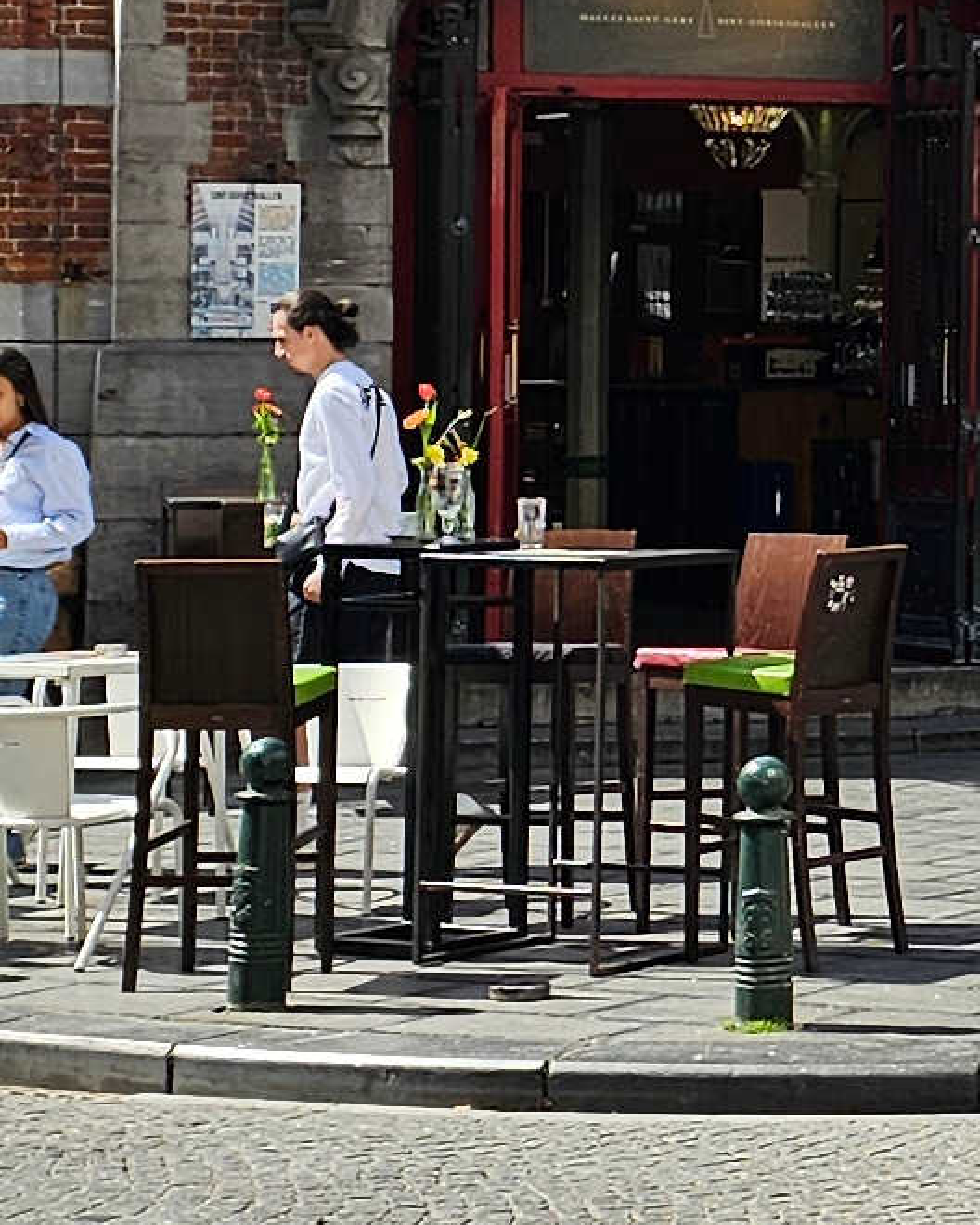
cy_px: 191
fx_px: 4931
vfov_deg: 14.1
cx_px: 1604
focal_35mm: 136
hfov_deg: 10.8
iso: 10
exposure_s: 1/550
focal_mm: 6.3
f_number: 1.7
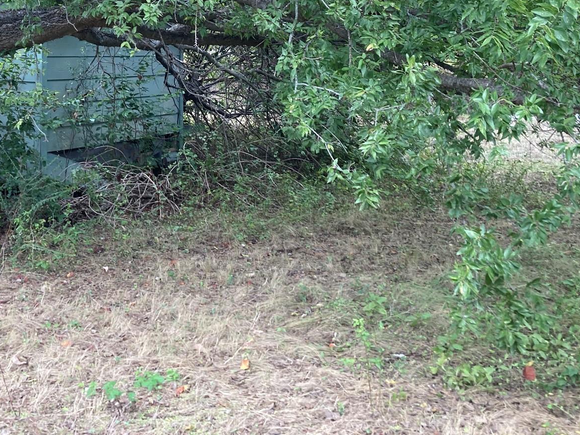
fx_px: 821
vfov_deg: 28.9
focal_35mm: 49
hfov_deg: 38.1
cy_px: 70
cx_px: 155
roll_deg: -0.2
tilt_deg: -2.0
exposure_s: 1/121
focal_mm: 3.99
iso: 40
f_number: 1.8
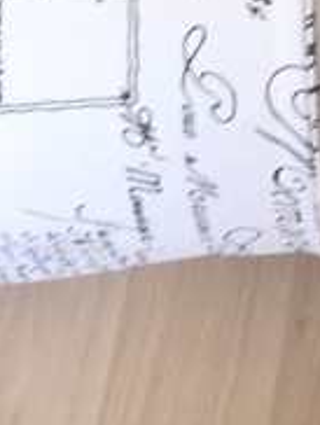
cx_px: 747
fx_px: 2349
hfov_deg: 7.3
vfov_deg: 10.0
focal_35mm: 191
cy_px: -222
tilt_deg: -55.8
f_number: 2.2
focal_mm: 4.15
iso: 32
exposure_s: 1/50
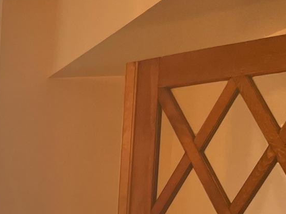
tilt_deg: -11.4
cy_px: 383
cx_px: -234
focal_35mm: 96
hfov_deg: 16.8
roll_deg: +0.6
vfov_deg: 13.8
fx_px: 793
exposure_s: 1/120
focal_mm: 4.2
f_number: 1.6
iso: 80
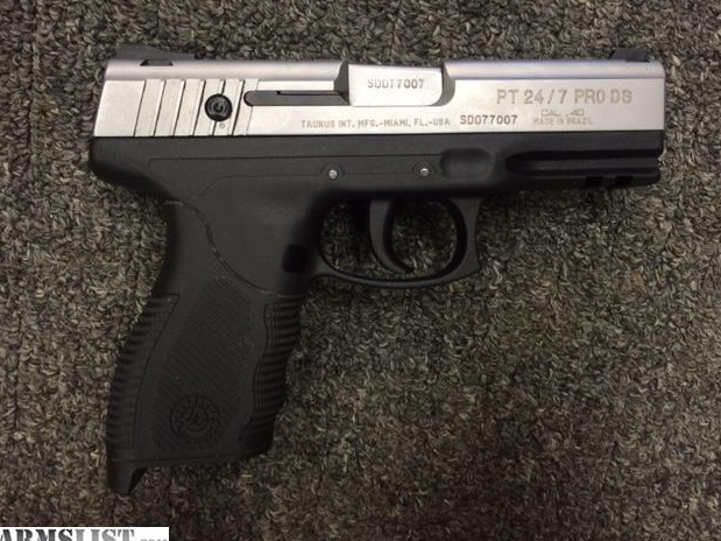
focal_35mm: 30
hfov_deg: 60.0
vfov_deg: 46.8
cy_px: 273
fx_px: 625
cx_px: 367
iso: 100
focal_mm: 4.15
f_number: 2.2
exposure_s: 1/30
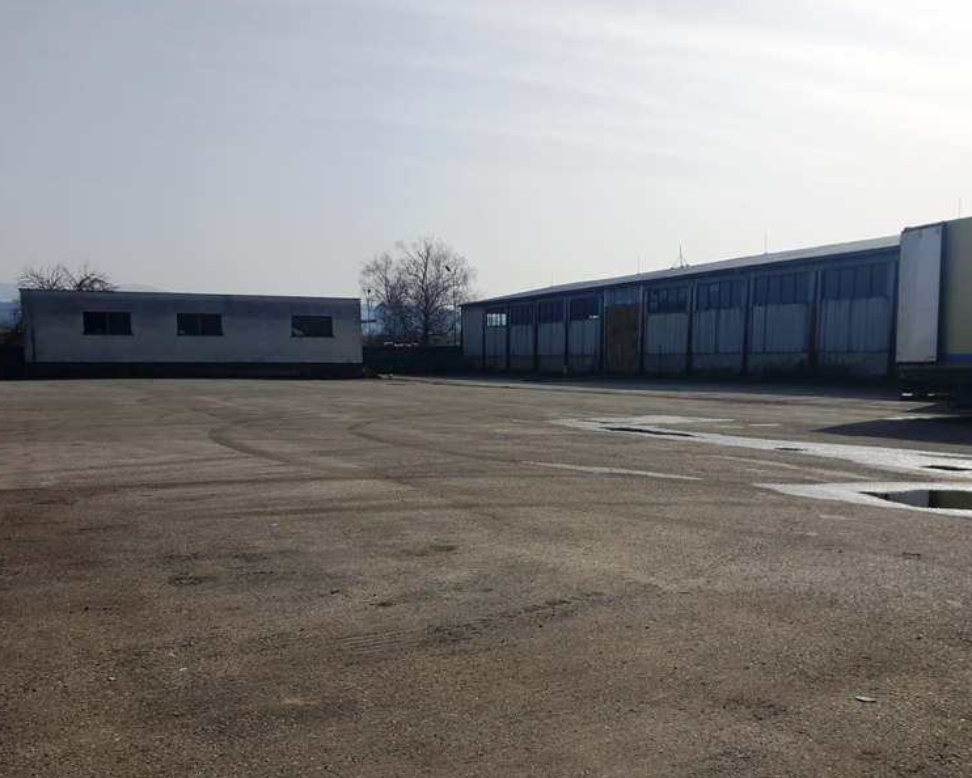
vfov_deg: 41.9
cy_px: 491
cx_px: 551
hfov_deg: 51.4
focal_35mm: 35
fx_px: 1007
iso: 50
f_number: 2.4
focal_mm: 4.3
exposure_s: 1/6061
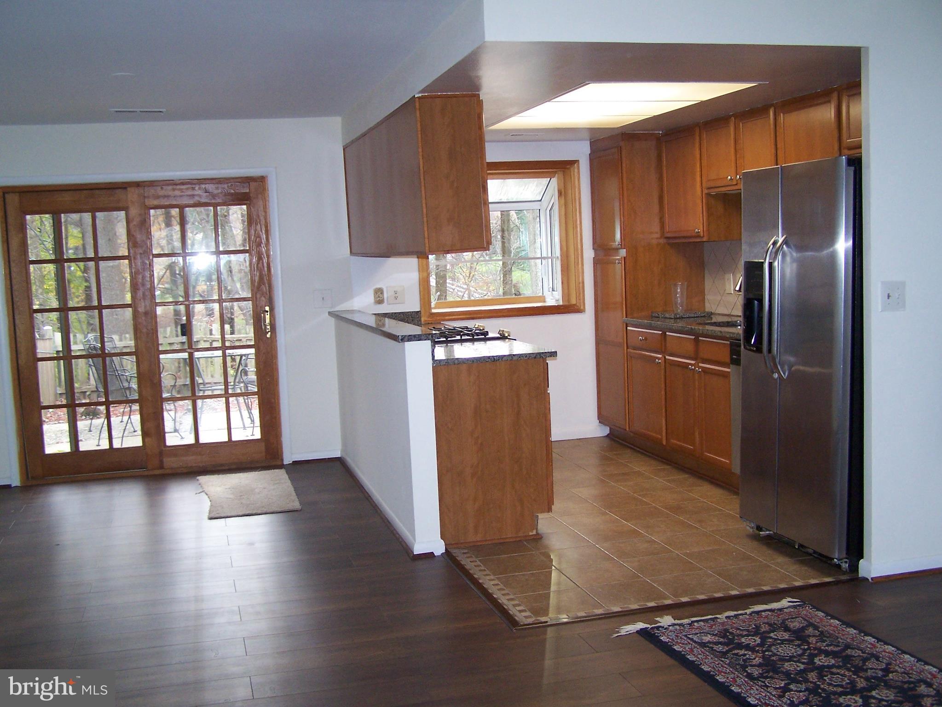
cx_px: 471
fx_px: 1034
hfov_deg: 49.0
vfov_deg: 37.7
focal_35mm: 38
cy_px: 354
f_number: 2.8
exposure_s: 1/60
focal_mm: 6.3
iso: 140
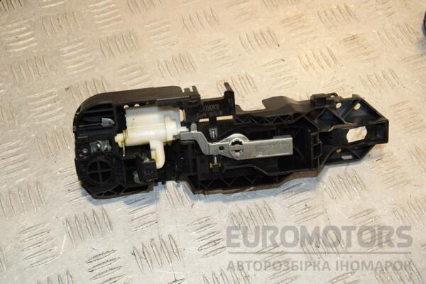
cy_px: 142
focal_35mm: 57
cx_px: 213
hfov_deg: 35.1
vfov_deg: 23.8
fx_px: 674
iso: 800
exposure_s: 1/200
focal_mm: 38
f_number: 9
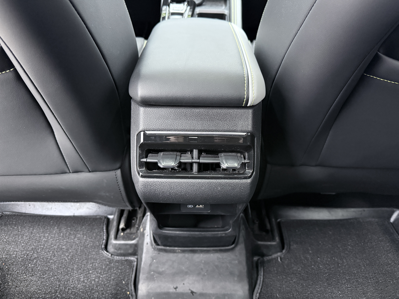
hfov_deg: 71.6
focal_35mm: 24
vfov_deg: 56.8
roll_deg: -1.2
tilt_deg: -35.8
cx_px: 200
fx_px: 277
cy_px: 150
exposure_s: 1/36
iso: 1000
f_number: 1.78
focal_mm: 6.76
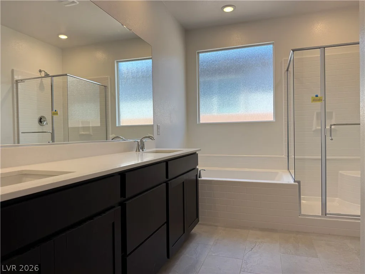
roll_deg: +0.3
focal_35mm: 24
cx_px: 182
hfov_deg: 71.6
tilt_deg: -0.4
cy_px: 137
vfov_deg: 56.8
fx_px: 253
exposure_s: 1/314
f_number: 1.78
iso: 80
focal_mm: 6.76
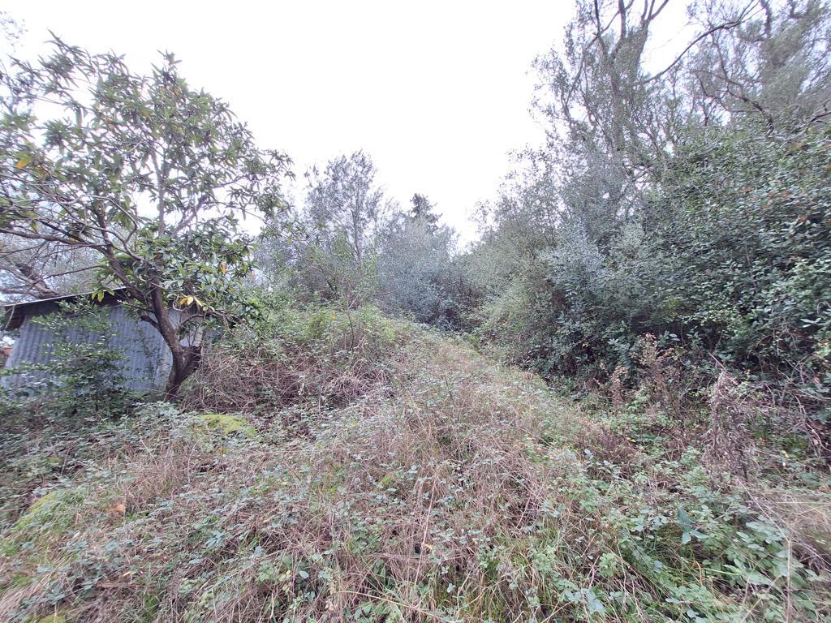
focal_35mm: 13
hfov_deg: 106.2
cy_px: 312
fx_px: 312
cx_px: 416
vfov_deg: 89.9
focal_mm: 1.74
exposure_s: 1/60
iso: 50
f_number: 2.2
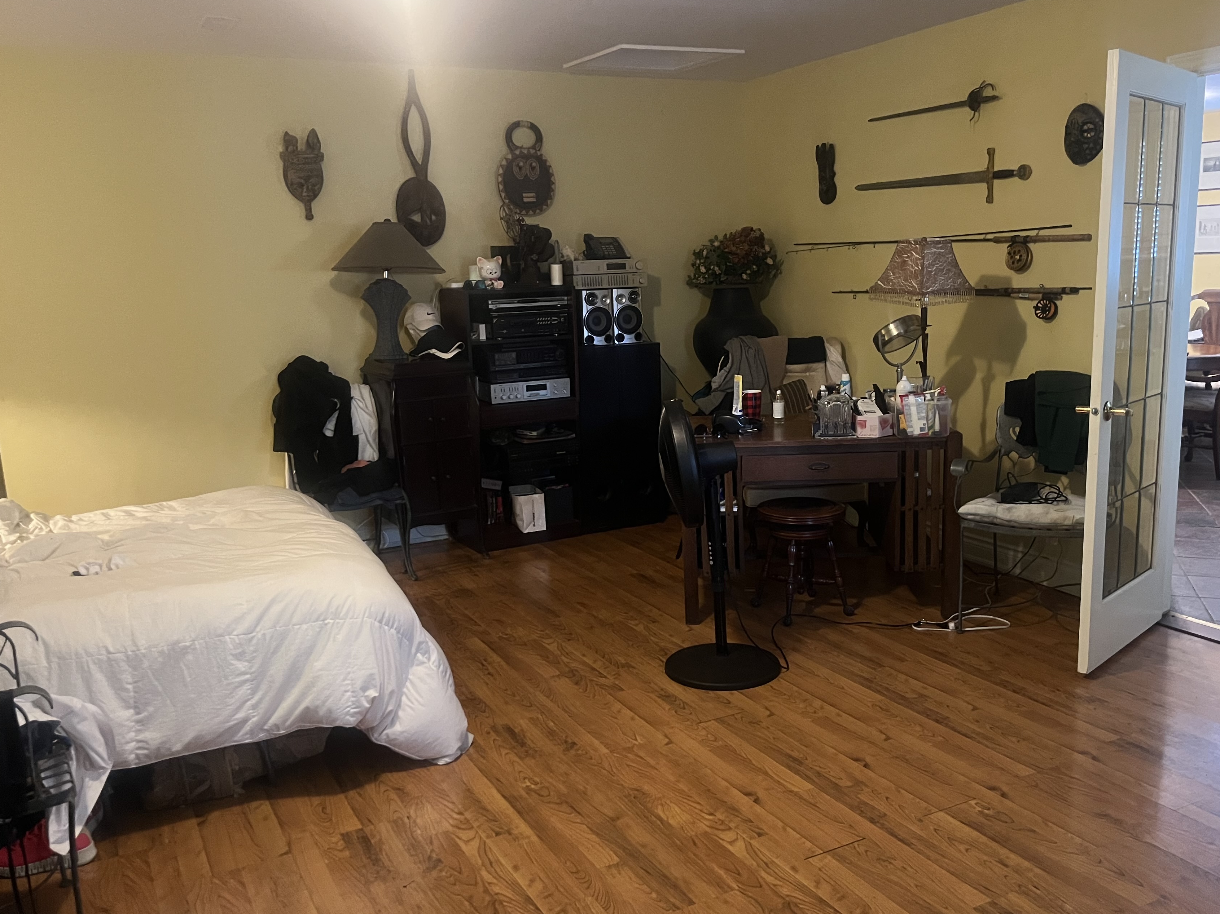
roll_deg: +2.0
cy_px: 488
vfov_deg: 45.4
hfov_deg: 58.3
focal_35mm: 31
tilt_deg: -12.0
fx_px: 1092
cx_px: 648
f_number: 1.6
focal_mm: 5.1
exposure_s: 1/30
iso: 640
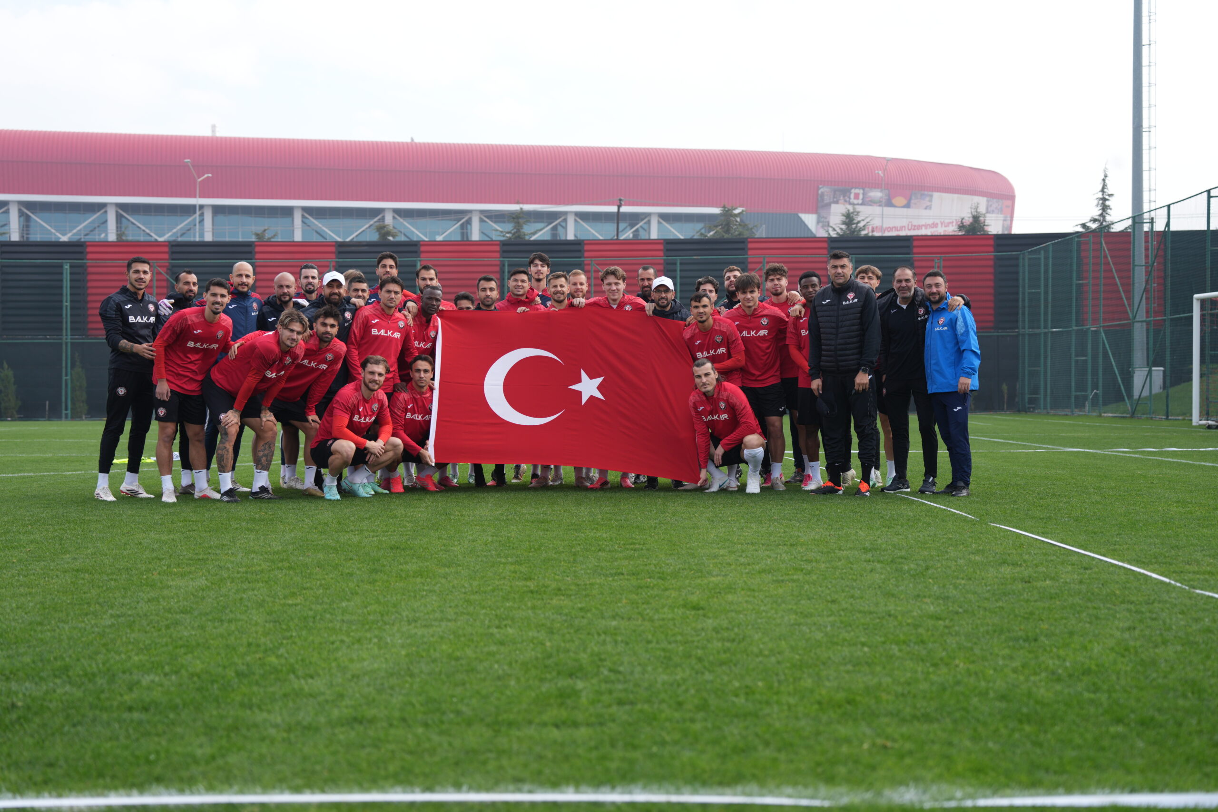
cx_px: 609
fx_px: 1793
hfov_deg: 37.5
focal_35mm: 53
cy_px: 406
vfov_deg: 25.5
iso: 160
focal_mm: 53
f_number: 2.8
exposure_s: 1/1000
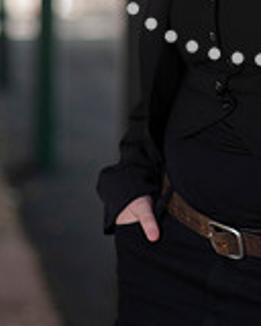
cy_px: -53
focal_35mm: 225
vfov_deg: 8.5
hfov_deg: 6.9
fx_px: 2173
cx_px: 261
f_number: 2.5
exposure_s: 1/320
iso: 200
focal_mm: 85
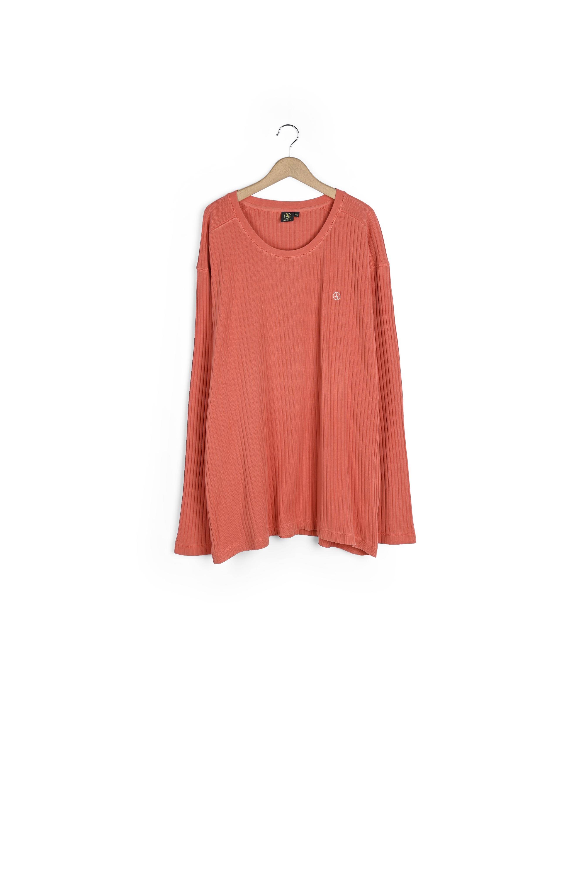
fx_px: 1089
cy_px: 436
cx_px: 290
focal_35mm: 45
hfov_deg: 29.9
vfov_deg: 43.6
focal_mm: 45
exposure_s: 1/125
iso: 100
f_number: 11
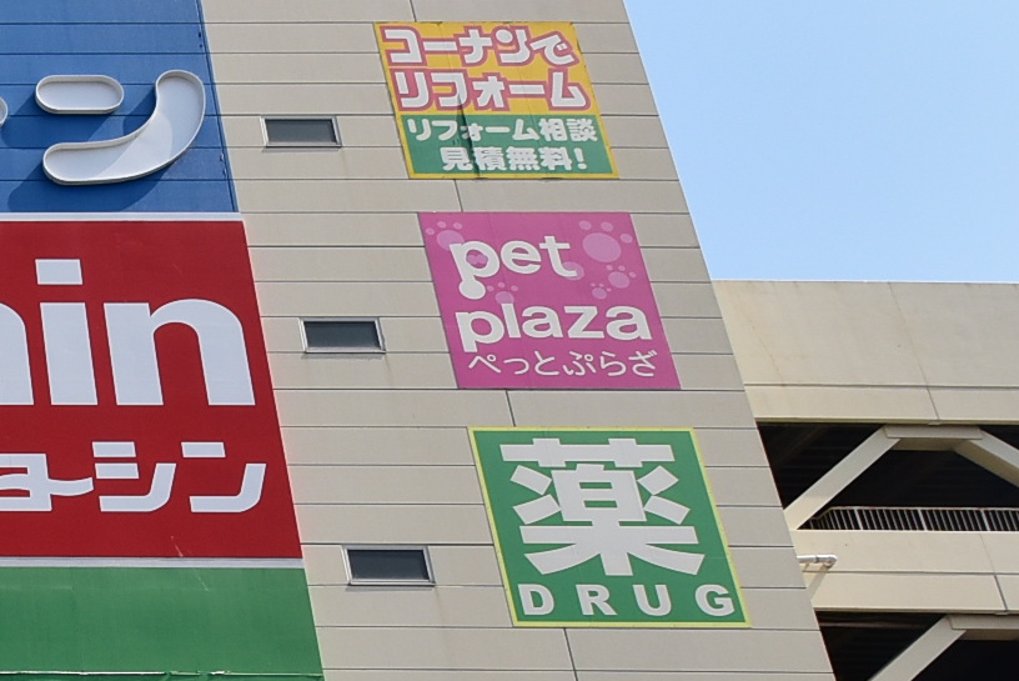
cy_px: 733
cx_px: -440
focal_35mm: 55
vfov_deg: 23.3
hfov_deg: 27.4
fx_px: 1558
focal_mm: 10
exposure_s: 1/500
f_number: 11
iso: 320
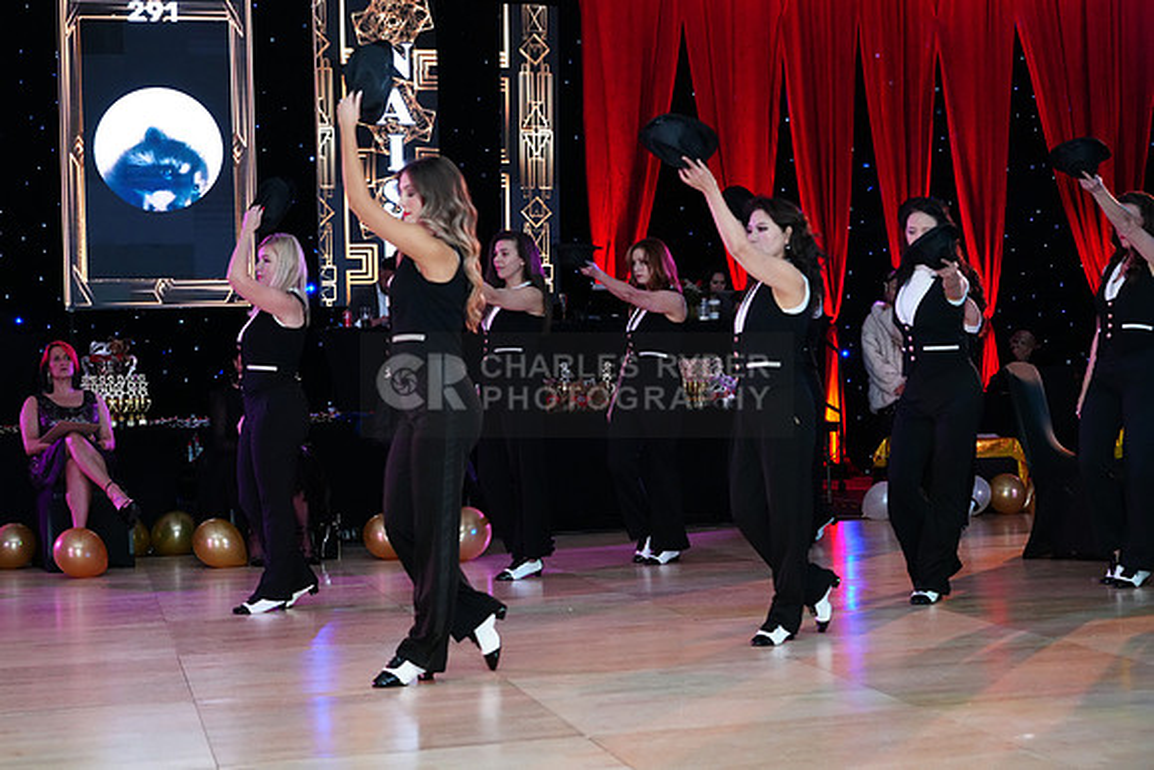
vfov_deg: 24.6
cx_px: 577
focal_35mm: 55
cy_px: 385
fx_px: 1763
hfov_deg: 36.2
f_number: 4.5
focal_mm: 55
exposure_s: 1/250
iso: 3200
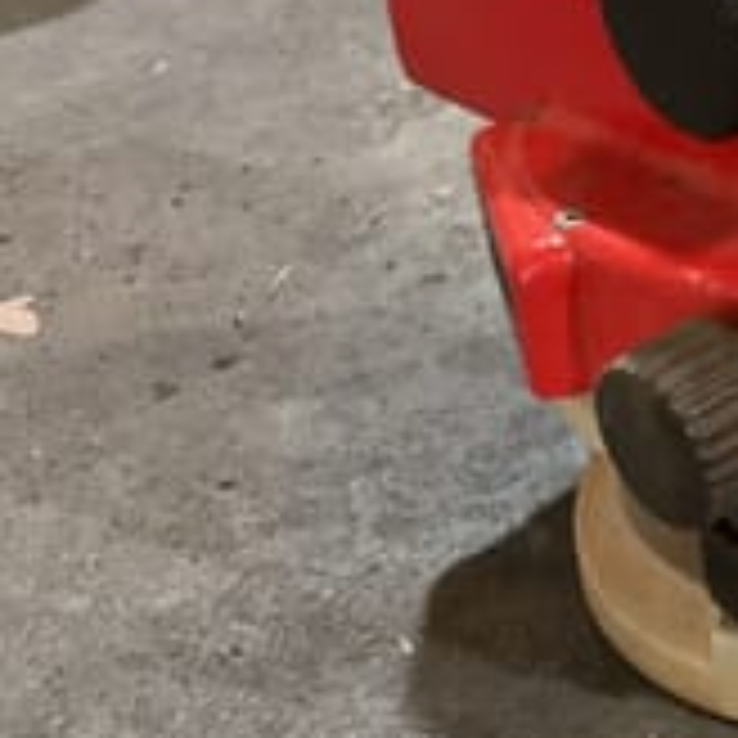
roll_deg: +1.8
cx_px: 1044
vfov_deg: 22.0
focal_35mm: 78
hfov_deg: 19.8
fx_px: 1881
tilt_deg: -28.9
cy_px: 209
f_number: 1.8
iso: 160
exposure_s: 1/50
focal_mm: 3
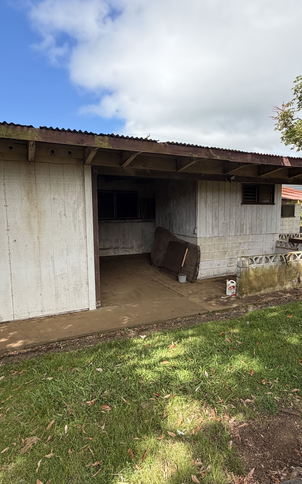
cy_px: 241
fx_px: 303
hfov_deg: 52.5
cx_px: 186
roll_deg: +0.2
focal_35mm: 23
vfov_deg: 77.2
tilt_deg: -6.5
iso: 40
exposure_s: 1/760
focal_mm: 2.22
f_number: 2.2
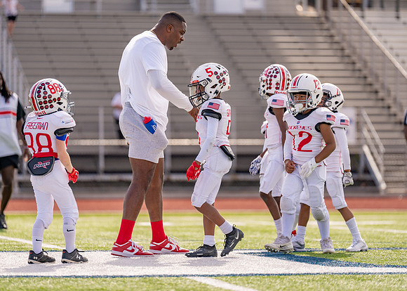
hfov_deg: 9.1
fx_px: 2555
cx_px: 204
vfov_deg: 6.5
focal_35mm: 221
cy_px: 146
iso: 100
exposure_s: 1/1600
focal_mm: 200
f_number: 2.8
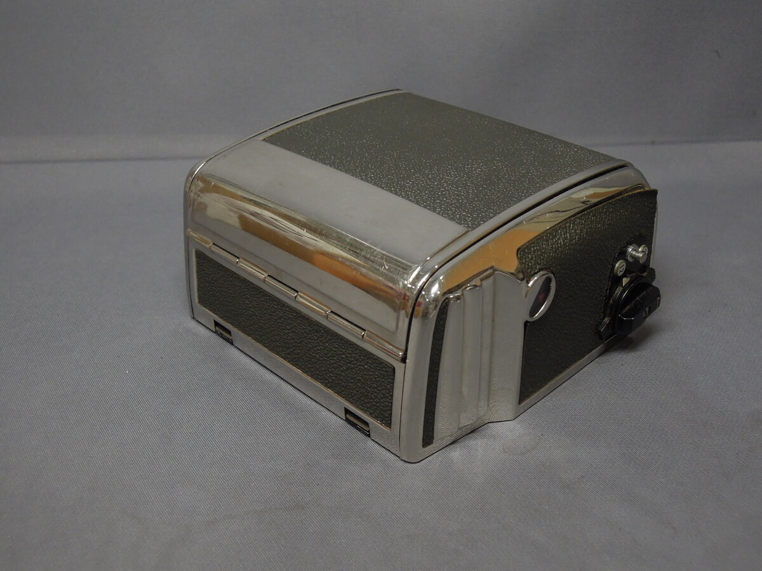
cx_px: 381
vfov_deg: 32.2
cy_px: 286
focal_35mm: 45
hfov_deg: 42.1
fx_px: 991
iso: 180
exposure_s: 1/50
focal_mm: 8.1
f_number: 4
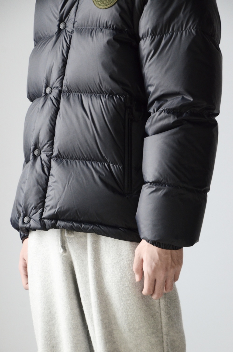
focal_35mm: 129
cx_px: 116
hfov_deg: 10.6
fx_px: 1257
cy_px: 176
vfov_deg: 15.9
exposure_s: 1/50
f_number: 5.6
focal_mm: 86
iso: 1600
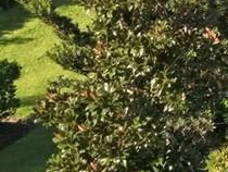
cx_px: 860
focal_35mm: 533
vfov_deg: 2.8
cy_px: -205
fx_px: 3515
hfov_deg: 3.6
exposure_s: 1/640
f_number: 2.8
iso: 100
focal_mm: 19.4
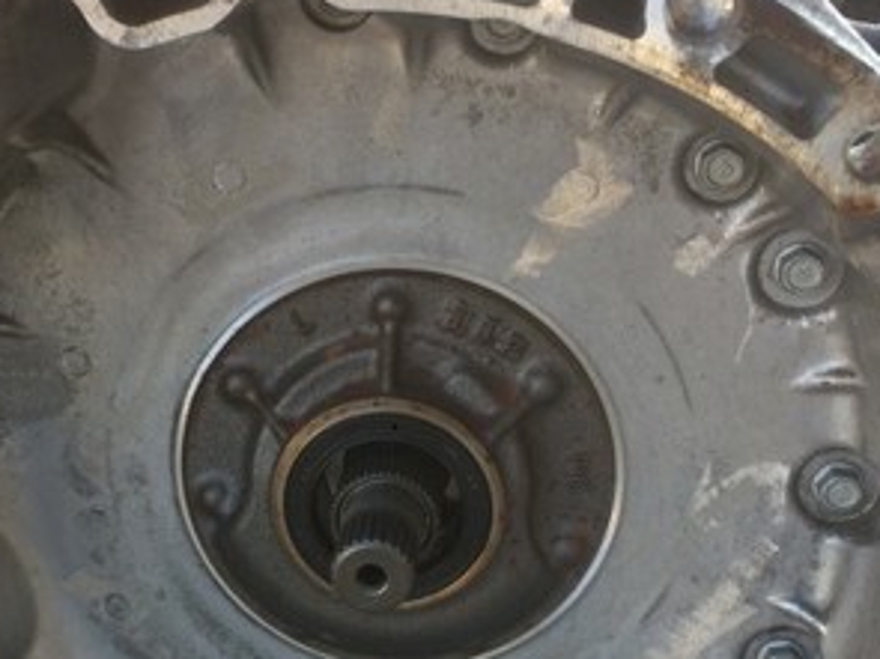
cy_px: 516
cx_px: 277
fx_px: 1601
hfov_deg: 30.5
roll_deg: -6.9
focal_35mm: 63
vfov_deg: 23.0
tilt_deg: -43.3
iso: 40
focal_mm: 4.15
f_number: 2.2
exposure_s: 1/100
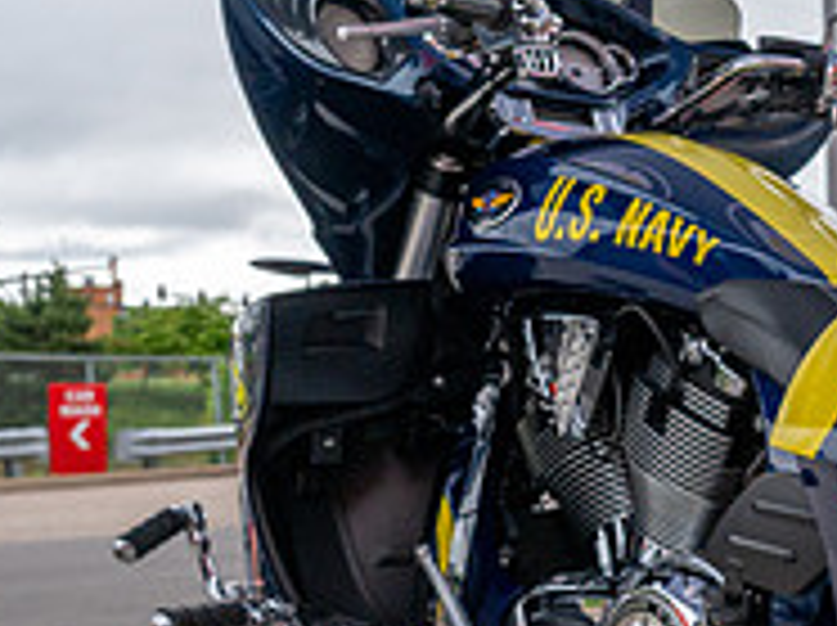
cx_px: 1022
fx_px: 1739
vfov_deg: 20.3
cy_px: 410
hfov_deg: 24.4
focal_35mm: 72
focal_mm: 24
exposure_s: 1/2000
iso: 500
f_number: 5.6
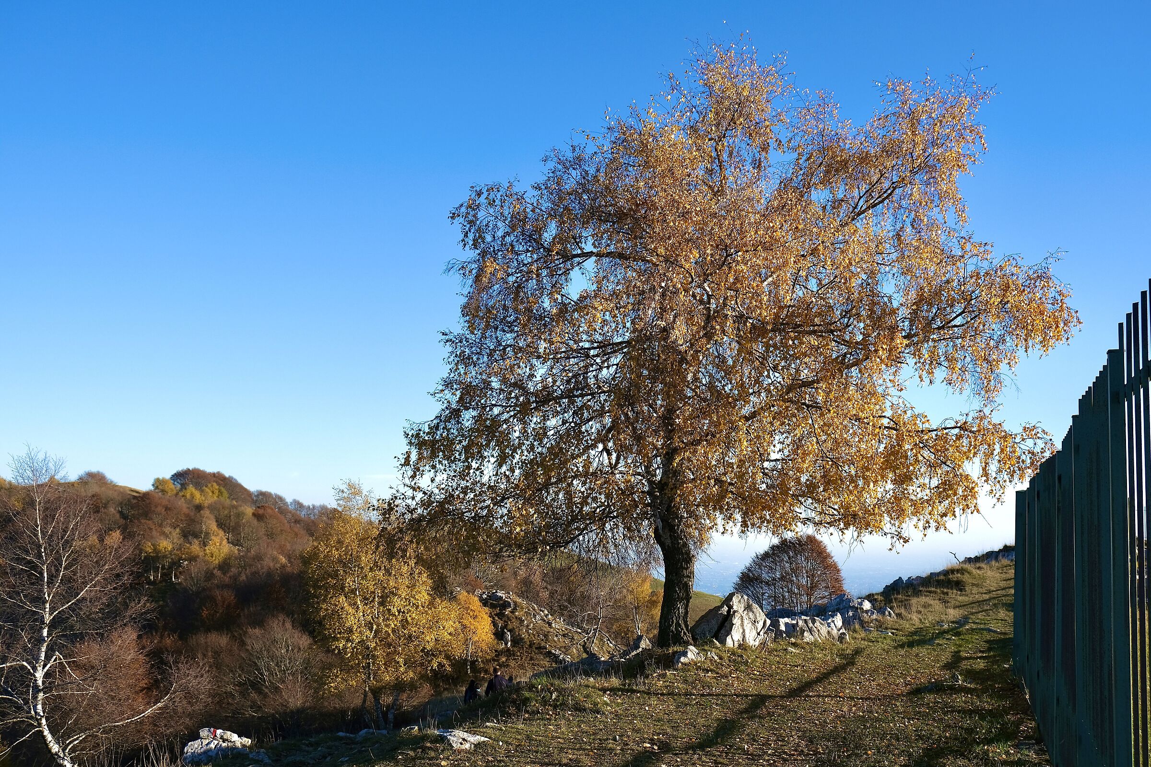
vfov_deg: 36.9
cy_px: 384
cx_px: 576
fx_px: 1151
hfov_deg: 53.1
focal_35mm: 36
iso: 160
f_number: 5.6
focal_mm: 24.3
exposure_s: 1/640
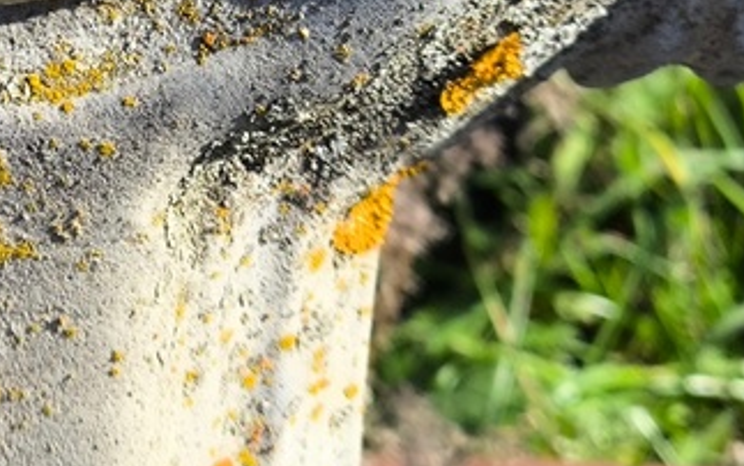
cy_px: -148
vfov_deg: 9.8
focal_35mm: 131
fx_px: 2657
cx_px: -24
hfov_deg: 15.6
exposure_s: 1/649
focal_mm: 4.71
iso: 50
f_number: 1.7
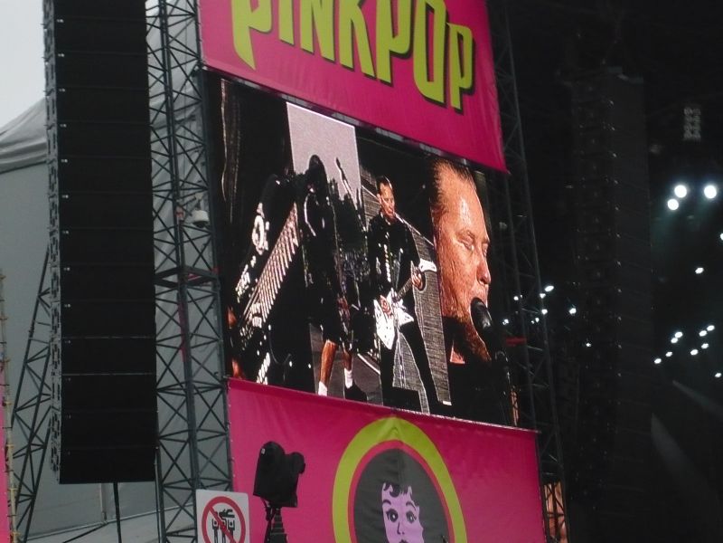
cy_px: 272
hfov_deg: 19.6
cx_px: 362
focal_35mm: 100
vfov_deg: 14.8
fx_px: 2089
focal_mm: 16.4
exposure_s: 1/30
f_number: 5.6
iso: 400
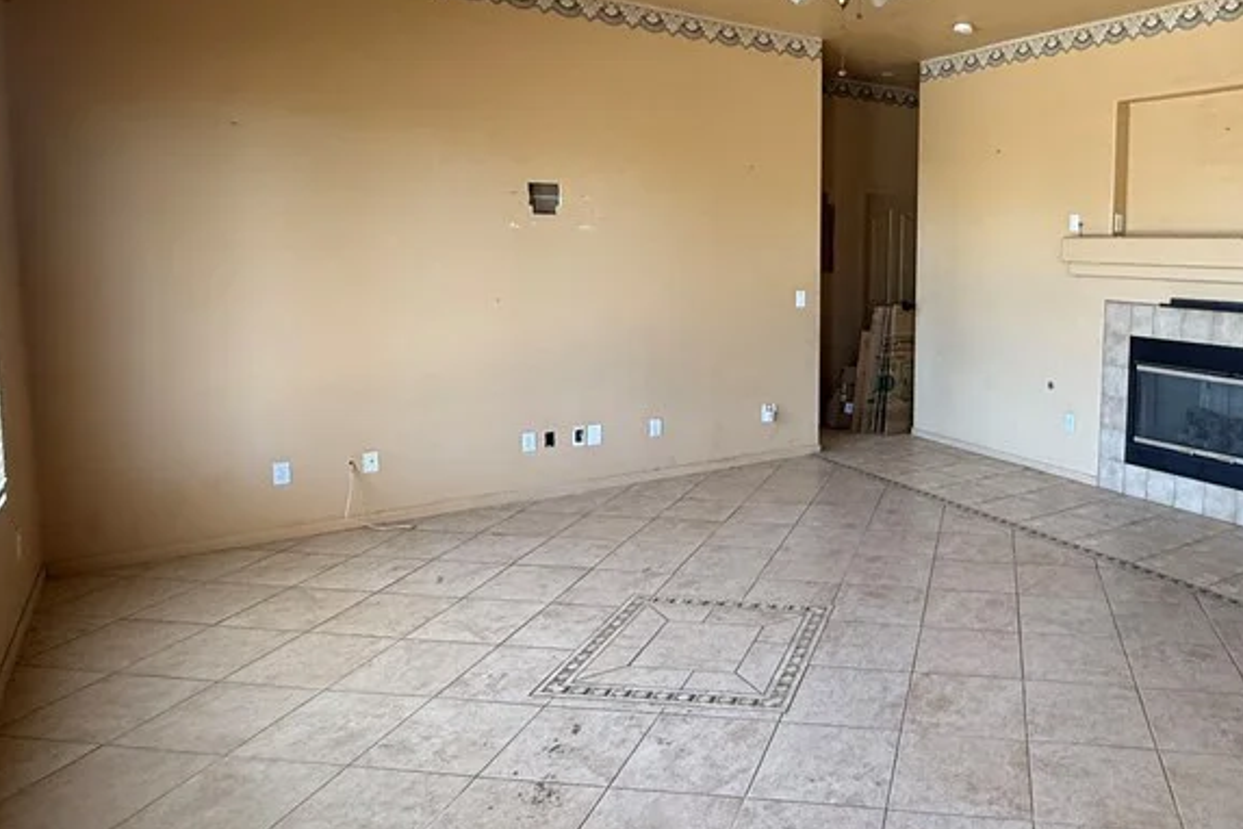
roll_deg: -0.5
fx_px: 898
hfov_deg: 66.0
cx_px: 900
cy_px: 334
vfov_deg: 49.3
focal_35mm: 26
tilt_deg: -5.8
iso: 160
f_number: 2.2
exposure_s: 1/99
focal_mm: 2.22
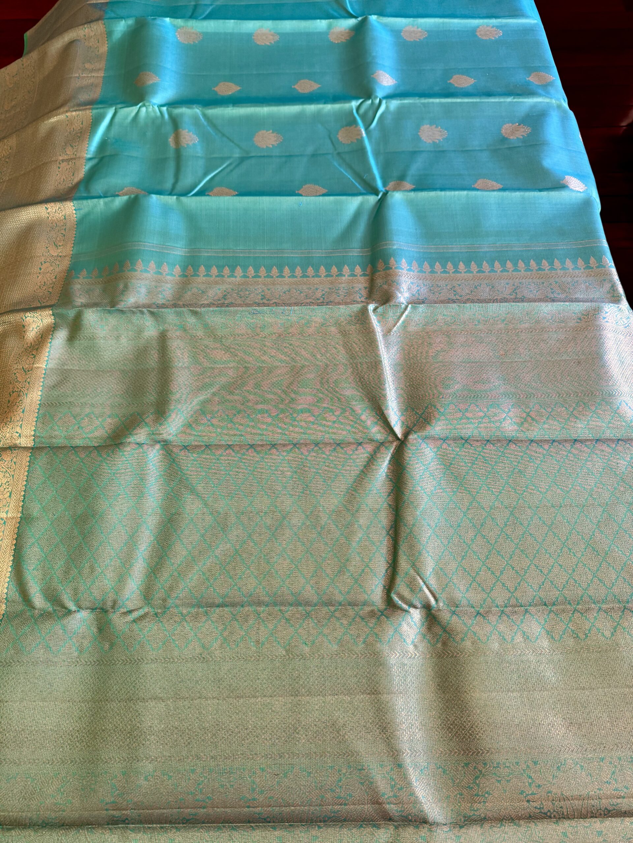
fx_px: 585
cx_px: 316
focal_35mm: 24
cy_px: 422
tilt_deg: -65.6
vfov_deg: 71.6
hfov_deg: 56.8
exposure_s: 1/60
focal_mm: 6.76
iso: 250
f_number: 1.78
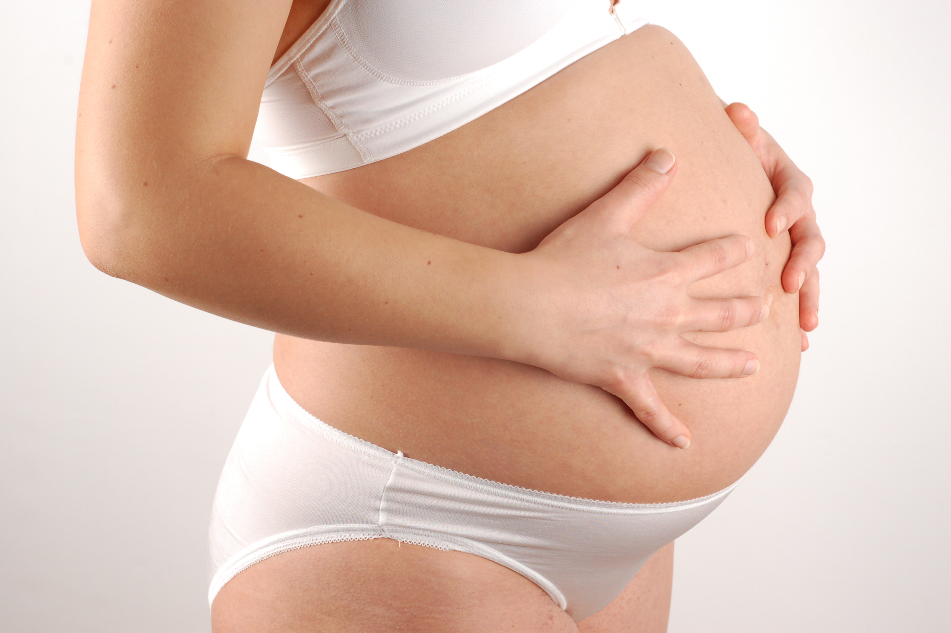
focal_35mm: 75
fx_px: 1979
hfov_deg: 27.0
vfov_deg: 18.1
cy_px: 316
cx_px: 476
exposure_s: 1/125
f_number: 10
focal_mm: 50
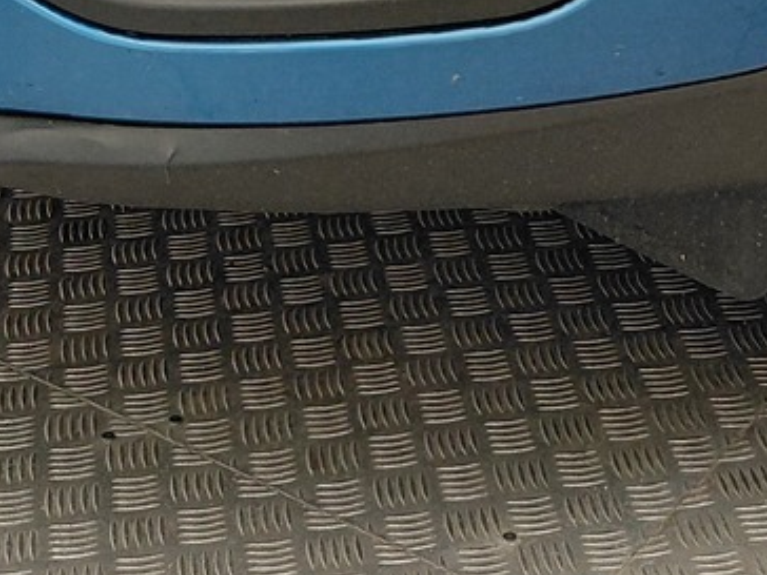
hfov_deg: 19.8
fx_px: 2194
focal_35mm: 99
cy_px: -484
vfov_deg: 13.3
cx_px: 485
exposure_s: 1/100
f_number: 1.8
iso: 80
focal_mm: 4.69
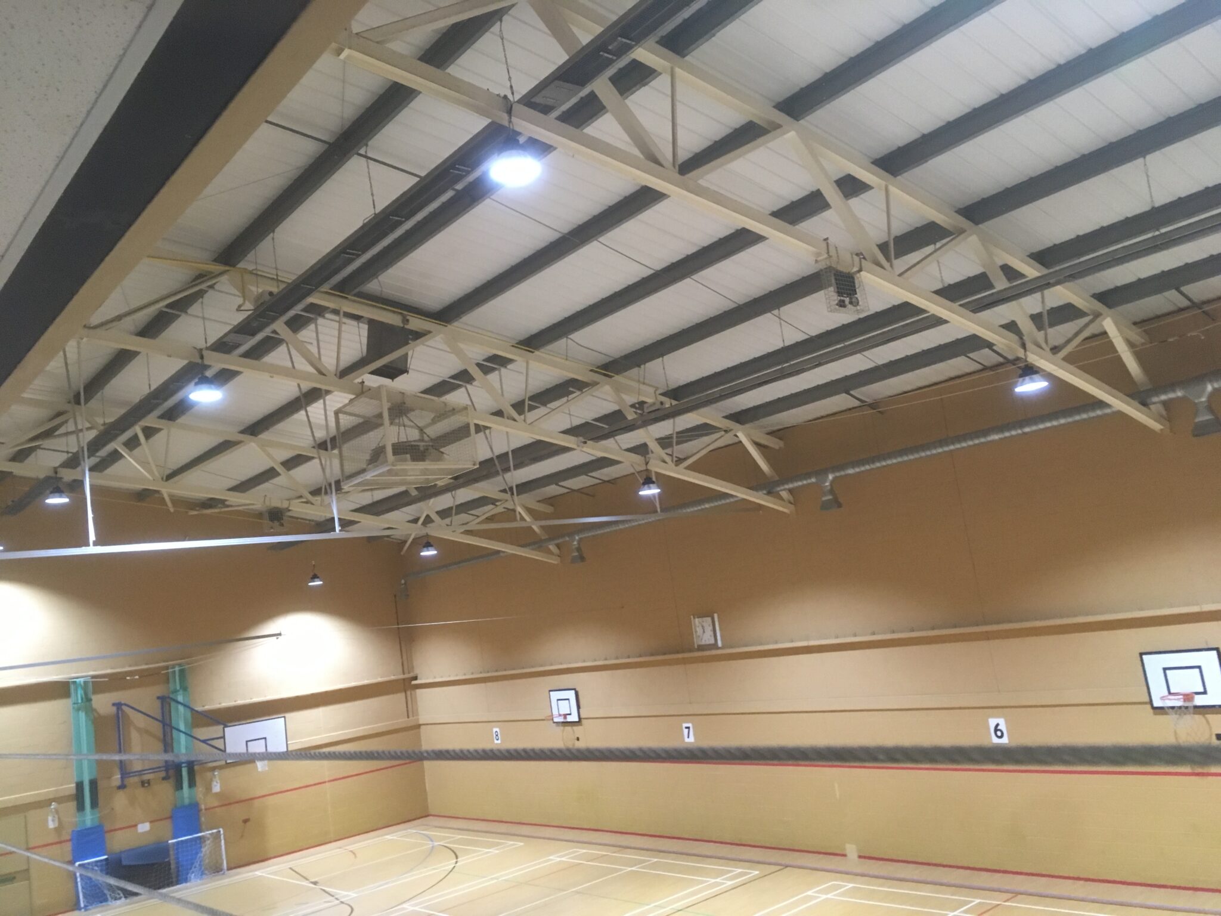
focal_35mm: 29
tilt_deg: +6.5
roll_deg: +7.4
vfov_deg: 48.2
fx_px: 1023
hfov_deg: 61.7
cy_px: 458
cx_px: 610
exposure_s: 1/33
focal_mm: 4.15
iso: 200
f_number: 2.2
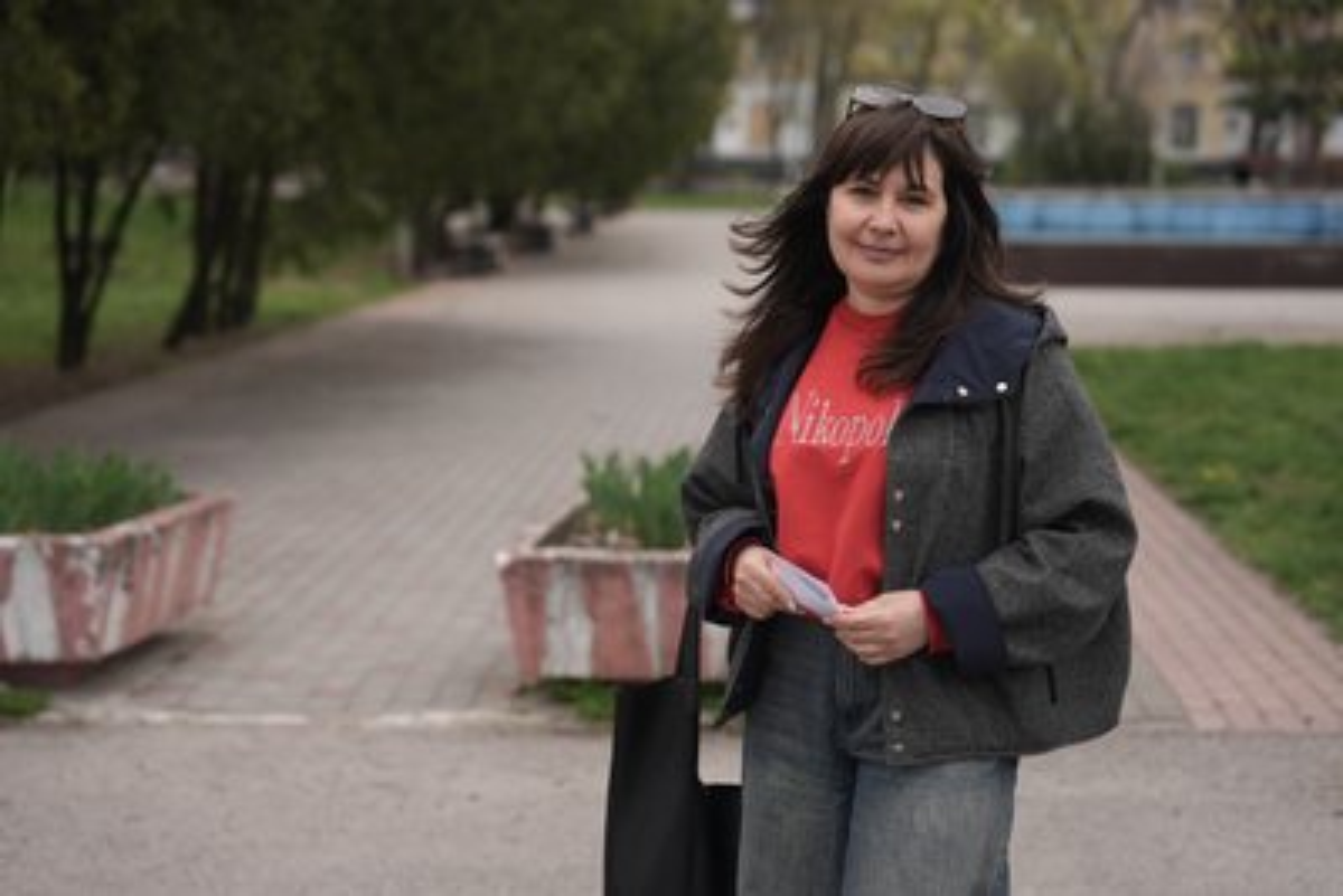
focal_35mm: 70
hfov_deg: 28.8
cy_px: 448
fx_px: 2612
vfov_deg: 19.5
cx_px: 672
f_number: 2.8
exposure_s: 1/2500
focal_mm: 70
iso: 500
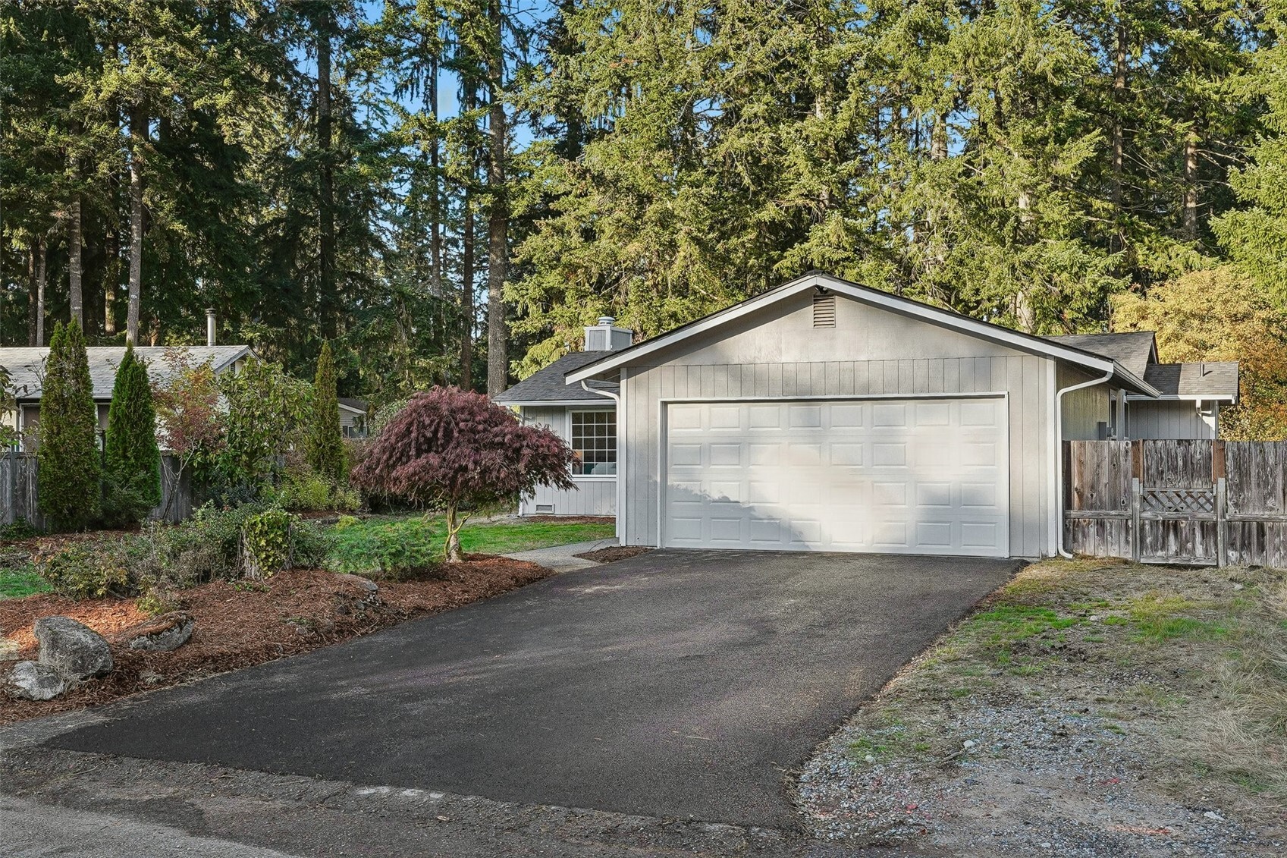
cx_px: 644
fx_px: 1323
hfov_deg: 51.9
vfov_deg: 35.9
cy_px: 429
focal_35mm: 37
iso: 320
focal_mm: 25
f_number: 8
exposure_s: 1/125
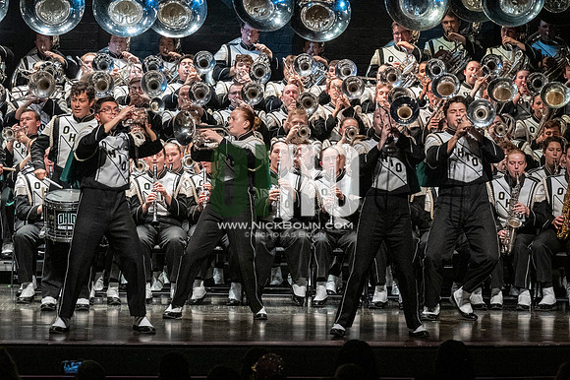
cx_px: 285
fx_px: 3434
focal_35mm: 217
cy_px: 190
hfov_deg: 9.5
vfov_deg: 6.3
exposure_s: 1/500
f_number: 4
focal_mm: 145
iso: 4000
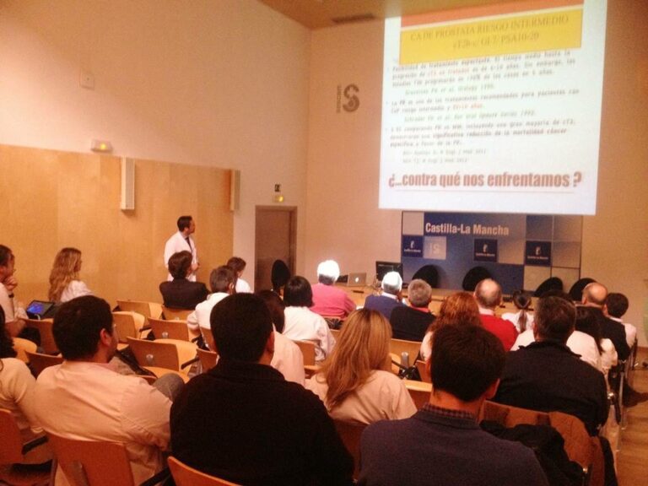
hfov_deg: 52.6
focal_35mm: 35
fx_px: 655
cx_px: 324
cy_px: 243
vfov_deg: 40.7
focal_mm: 4.28
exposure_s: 1/17
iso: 400
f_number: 2.4
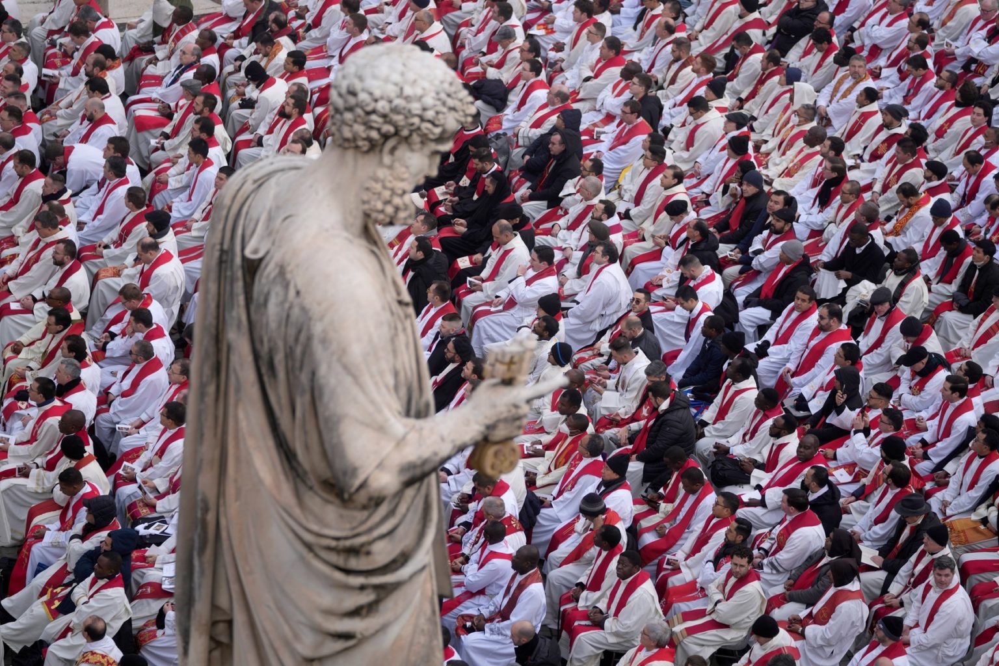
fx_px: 4162
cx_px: 500
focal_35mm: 150
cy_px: 333
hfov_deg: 13.7
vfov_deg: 9.1
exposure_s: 1/640
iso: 160
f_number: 2.8
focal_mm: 150
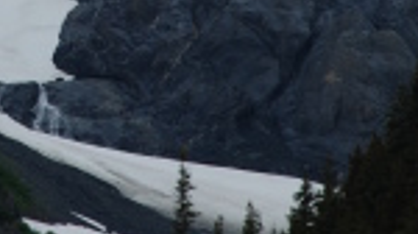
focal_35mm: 710
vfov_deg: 1.7
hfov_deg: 3.0
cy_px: -156
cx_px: 35
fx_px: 7858
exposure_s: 1/200
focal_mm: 135
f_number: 5.6
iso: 100
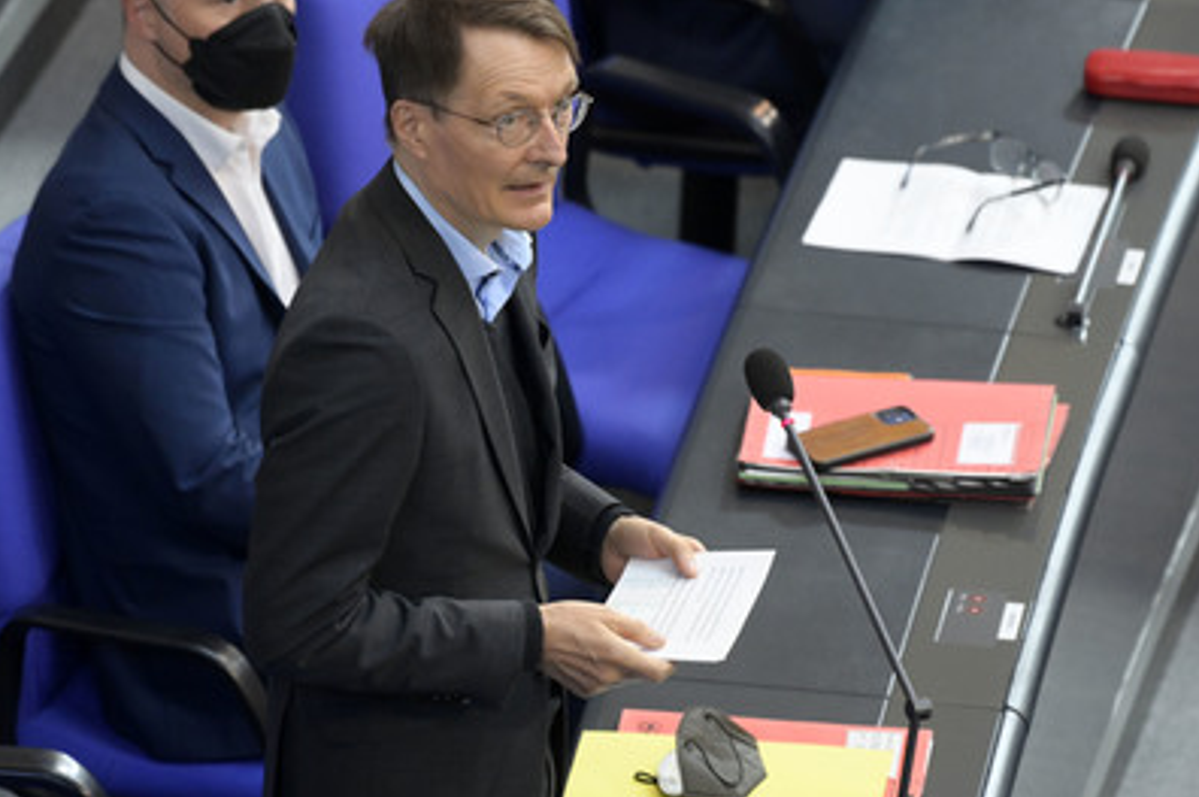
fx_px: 13638
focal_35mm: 410
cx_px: 556
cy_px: 355
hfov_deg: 5.0
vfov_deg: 3.3
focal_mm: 360
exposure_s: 1/320
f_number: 5.6
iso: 8000
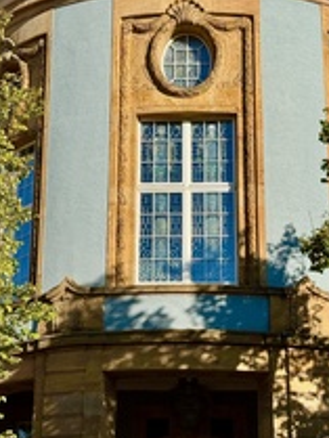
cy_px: 166
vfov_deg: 21.3
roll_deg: -0.4
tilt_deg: +22.7
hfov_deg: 16.1
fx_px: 1165
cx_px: 159
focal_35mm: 92
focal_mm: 6.76
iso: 64
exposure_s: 1/4975
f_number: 1.78
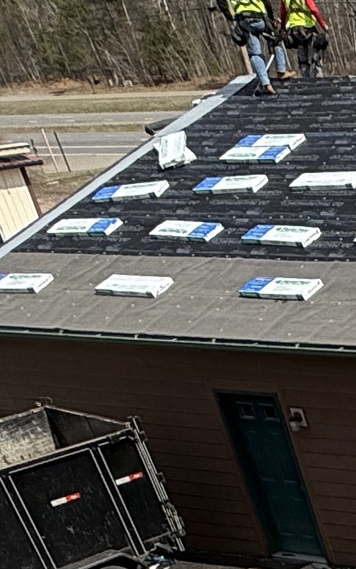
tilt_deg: -34.5
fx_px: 1273
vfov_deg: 21.3
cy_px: 854
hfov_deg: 12.1
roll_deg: +2.5
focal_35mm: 82
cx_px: 901
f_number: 2.2
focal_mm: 2.22
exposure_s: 1/2506
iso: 50
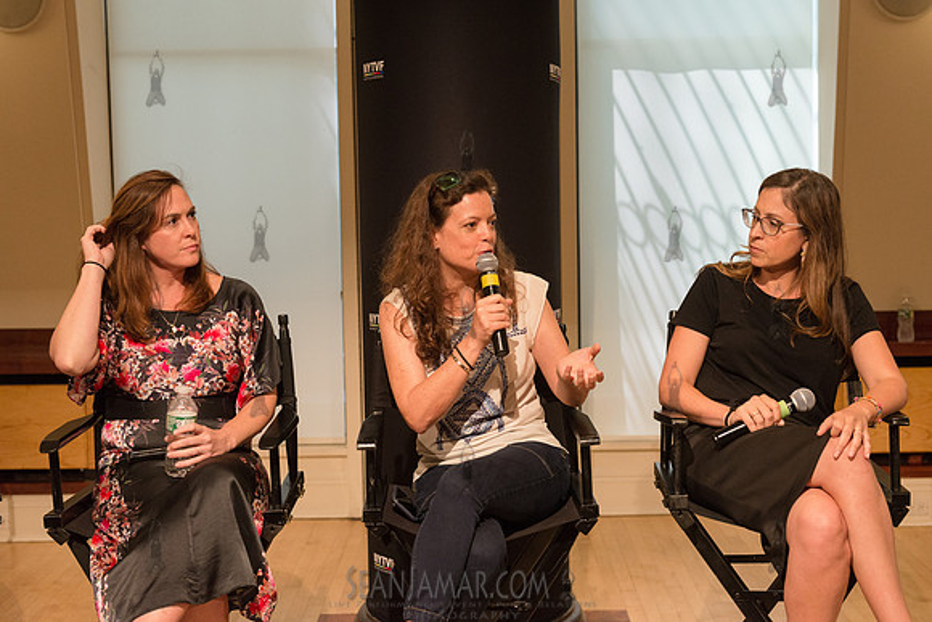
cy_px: 311
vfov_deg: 26.0
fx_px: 1346
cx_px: 466
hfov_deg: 38.2
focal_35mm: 52
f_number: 4
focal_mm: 52
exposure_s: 1/400
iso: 2500
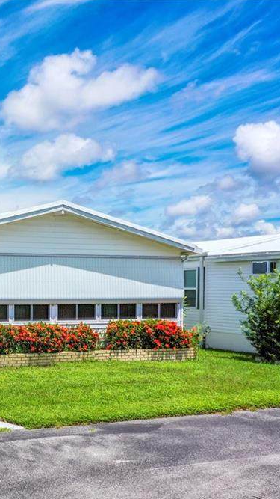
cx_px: -28
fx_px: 594
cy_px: 253
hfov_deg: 24.7
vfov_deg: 45.5
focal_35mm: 45
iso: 100
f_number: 6.3
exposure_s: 1/640
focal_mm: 10.26
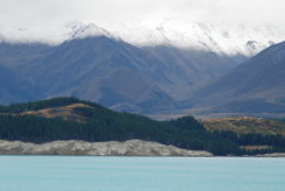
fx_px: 1696
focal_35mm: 214
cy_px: 95
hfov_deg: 9.6
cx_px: 71
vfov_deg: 6.4
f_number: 4.5
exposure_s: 1/320
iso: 100
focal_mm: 70
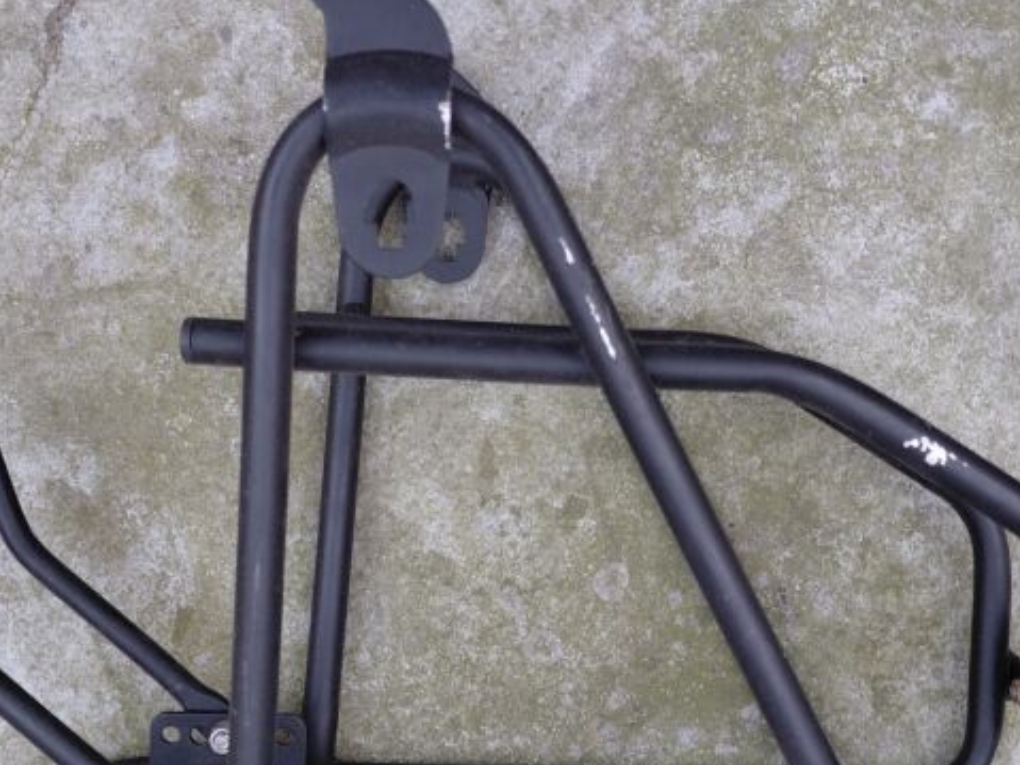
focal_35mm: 48
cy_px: 492
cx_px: 520
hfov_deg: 39.7
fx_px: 1414
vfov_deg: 30.1
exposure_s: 1/50.1
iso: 125
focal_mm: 4.69
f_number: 1.8
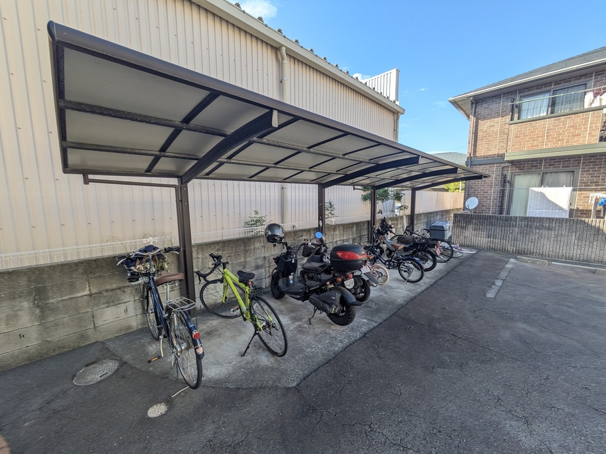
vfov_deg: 85.7
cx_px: 303
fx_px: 245
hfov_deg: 102.1
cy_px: 227
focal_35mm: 14
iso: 49
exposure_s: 1/499
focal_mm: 1.83
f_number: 2.2
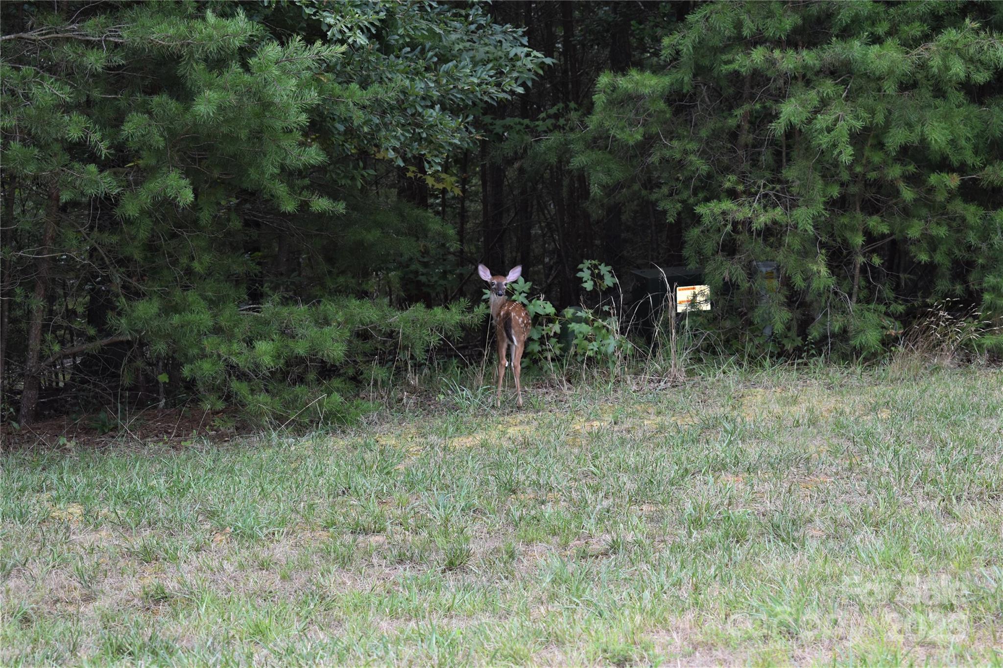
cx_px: 502
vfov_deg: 16.6
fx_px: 2298
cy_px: 334
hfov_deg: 24.6
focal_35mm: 82
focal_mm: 55
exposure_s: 1/125
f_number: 5.6
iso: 280
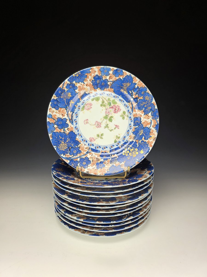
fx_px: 183
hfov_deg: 58.9
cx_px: 104
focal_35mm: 23
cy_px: 138
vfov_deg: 73.9
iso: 64
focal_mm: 6.3
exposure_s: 1/100
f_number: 1.7
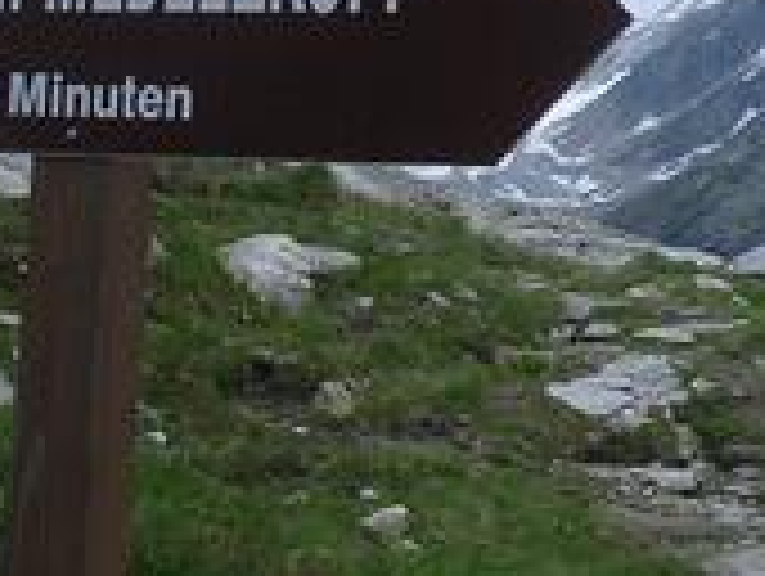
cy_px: -68
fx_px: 3165
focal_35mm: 143
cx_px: 806
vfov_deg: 10.3
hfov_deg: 13.5
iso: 100
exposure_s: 1/312
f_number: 5.6
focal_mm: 5.8
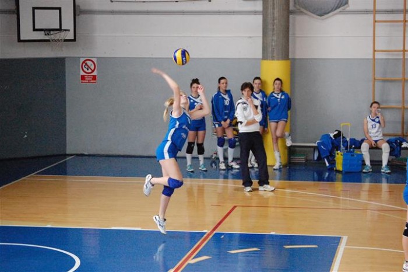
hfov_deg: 21.9
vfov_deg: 14.7
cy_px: 136
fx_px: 1053
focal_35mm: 93
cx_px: 204
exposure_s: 1/320
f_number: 4.5
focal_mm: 62
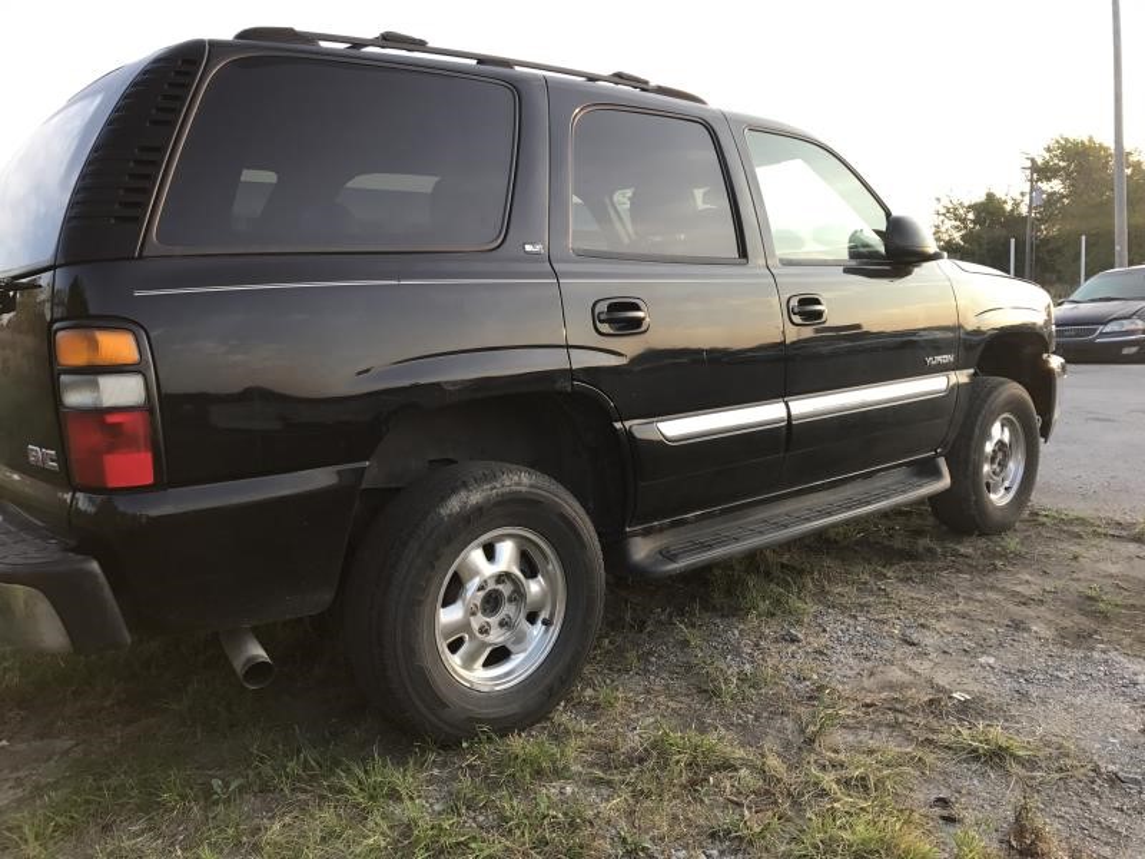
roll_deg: +2.0
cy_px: 430
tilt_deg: -5.4
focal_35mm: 28
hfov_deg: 63.4
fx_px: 926
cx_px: 572
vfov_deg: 49.7
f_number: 1.8
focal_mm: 3.99
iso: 20
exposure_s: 1/177
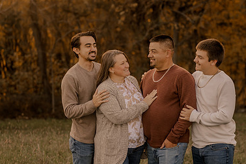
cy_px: 75
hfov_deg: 17.8
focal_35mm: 115
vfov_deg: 11.9
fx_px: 786
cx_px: 139
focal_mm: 50
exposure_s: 1/640
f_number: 1.8
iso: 250
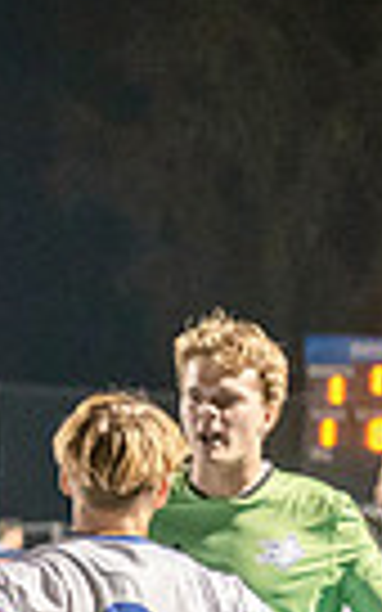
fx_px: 5080
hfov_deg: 4.1
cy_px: 560
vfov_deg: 6.9
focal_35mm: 305
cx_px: -903
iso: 2500
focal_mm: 70
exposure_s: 1/250
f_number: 3
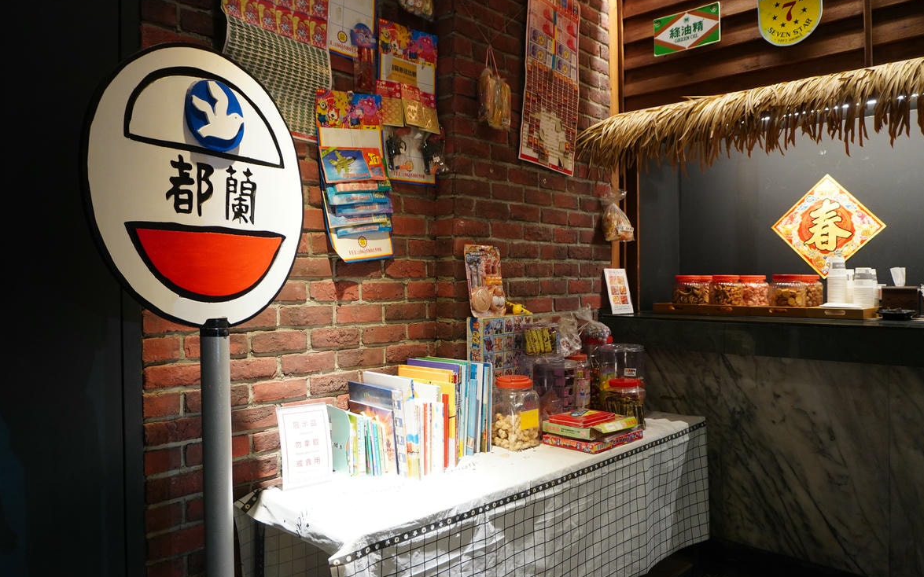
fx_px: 668
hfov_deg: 69.4
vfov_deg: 46.7
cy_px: 290
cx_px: 458
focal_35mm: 27
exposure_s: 1/30
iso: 1000
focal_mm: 17
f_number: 3.5
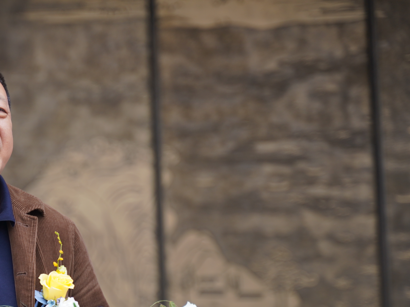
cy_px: 258
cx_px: 25
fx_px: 1860
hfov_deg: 12.5
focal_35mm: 157
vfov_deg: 9.4
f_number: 2.8
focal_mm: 75
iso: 250
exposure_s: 1/250
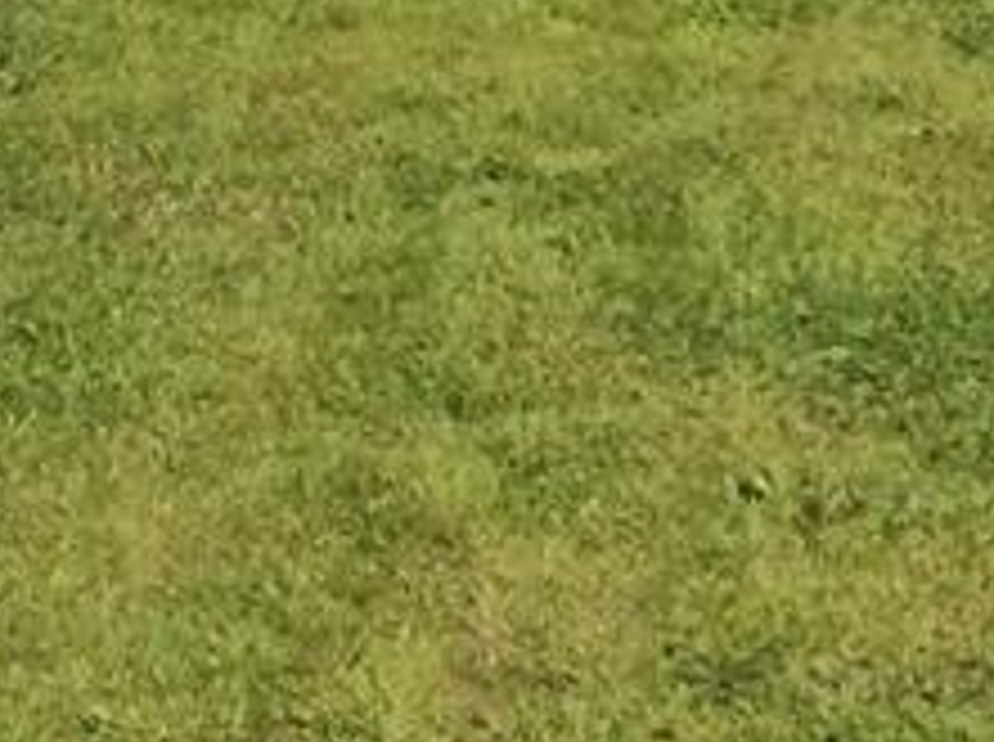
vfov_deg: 7.3
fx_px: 5648
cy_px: -711
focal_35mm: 197
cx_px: 67
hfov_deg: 10.0
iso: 32
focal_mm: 4.15
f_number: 2.2
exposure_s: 1/3165
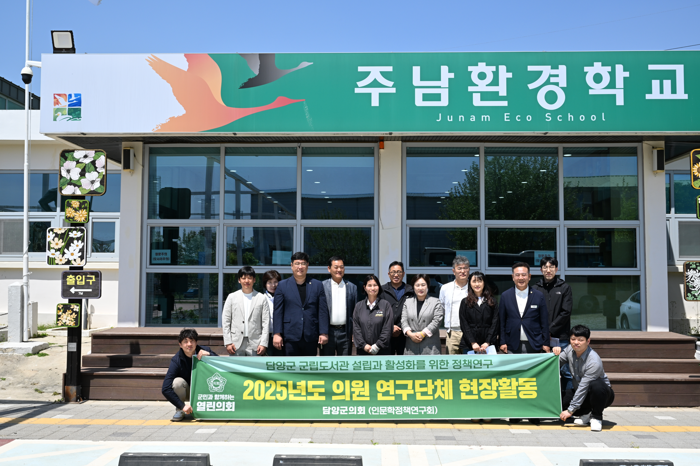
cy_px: 233
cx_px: 350
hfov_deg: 51.9
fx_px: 719
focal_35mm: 37
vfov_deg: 35.9
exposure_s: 1/200
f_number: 14
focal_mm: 37
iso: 250
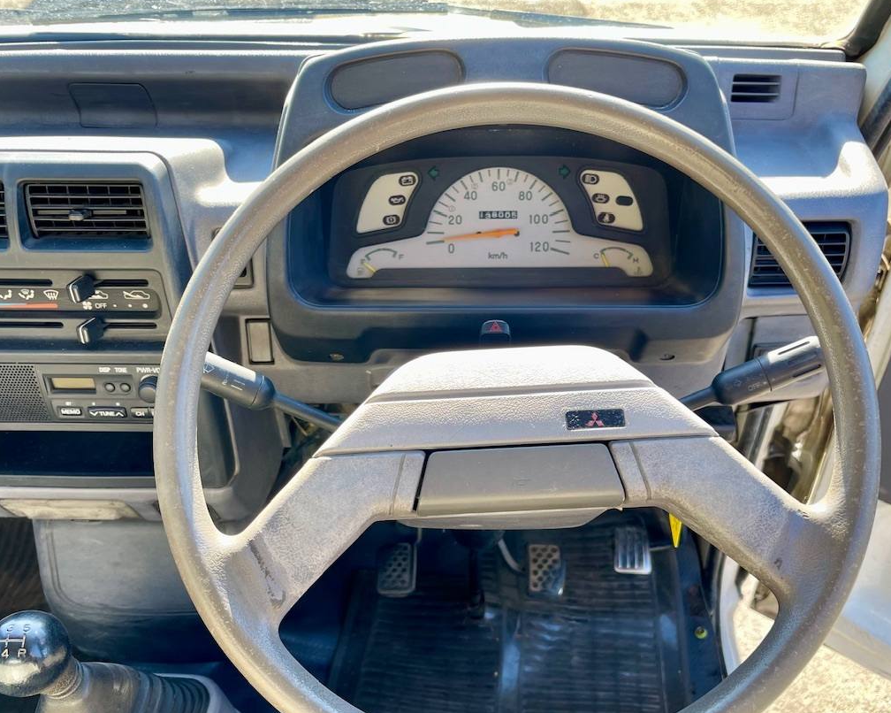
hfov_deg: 57.2
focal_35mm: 31
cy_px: 390
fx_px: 817
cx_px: 436
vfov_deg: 47.0
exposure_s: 1/121
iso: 32
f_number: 1.6
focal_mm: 5.1
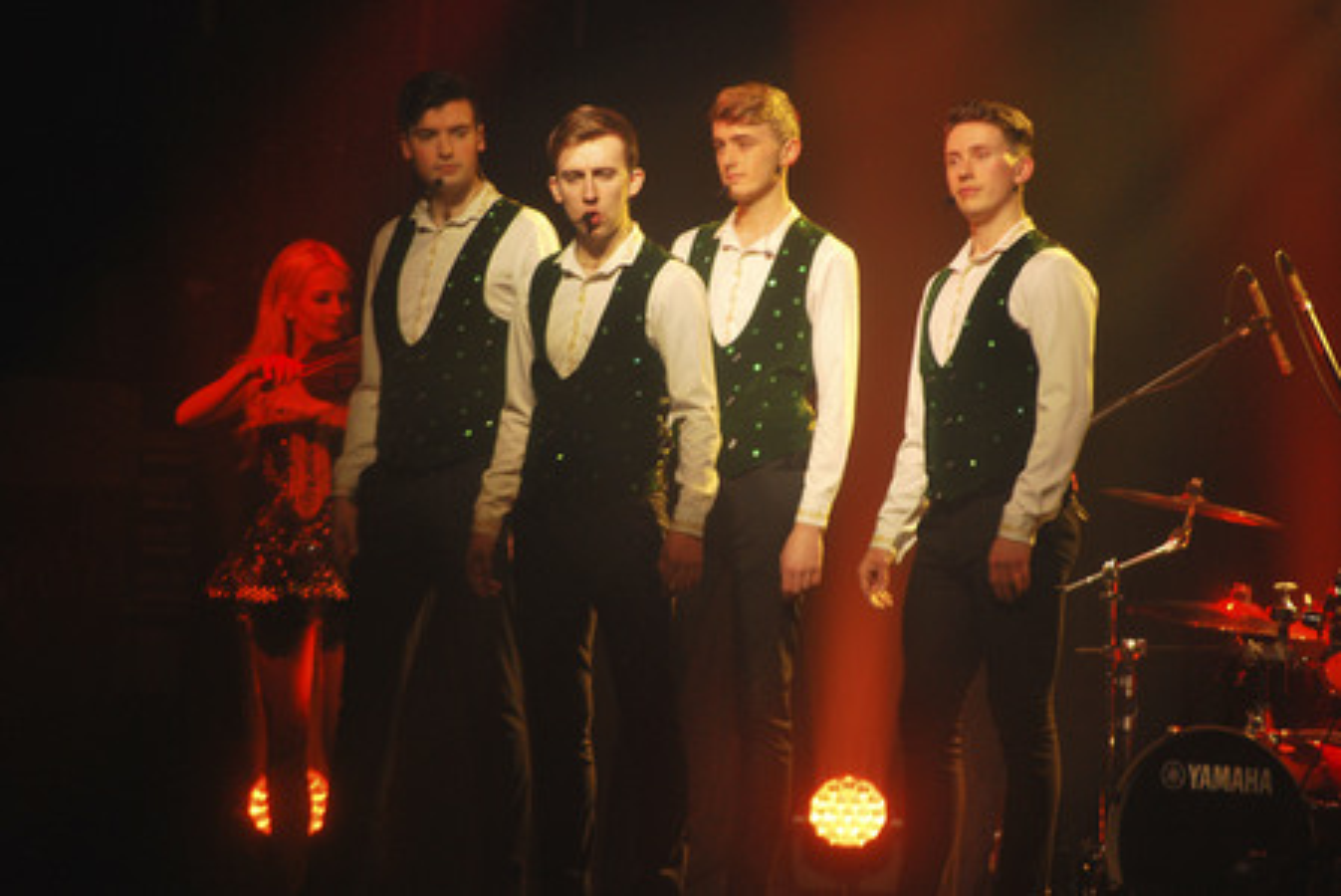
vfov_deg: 6.8
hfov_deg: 10.2
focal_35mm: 202
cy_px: 448
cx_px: 670
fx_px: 7548
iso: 400
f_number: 5
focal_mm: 135
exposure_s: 1/40
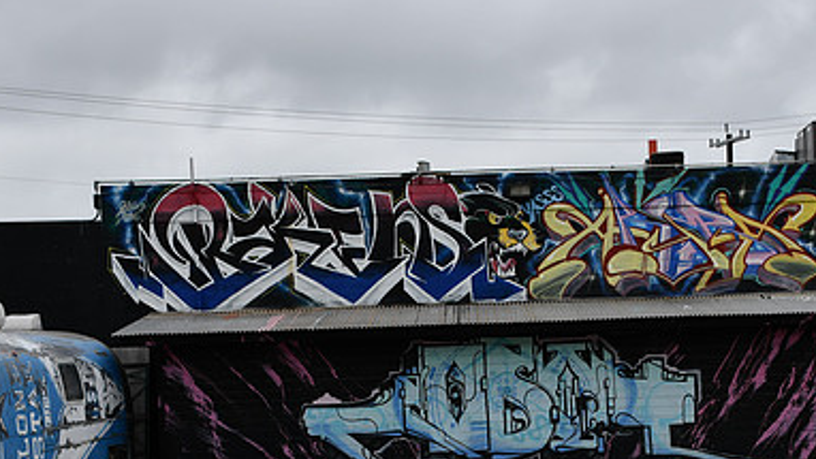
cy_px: 353
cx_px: 472
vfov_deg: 19.3
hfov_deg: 33.8
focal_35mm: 62
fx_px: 1342
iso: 110
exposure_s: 1/250
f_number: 8
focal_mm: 26
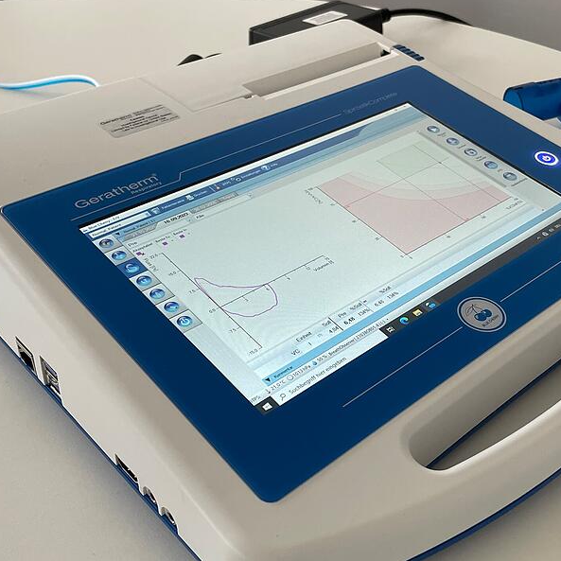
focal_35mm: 31
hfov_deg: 51.7
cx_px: 367
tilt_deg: -34.9
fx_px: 568
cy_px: 278
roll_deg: -1.7
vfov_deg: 52.5
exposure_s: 1/121
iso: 125
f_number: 1.6
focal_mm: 4.2
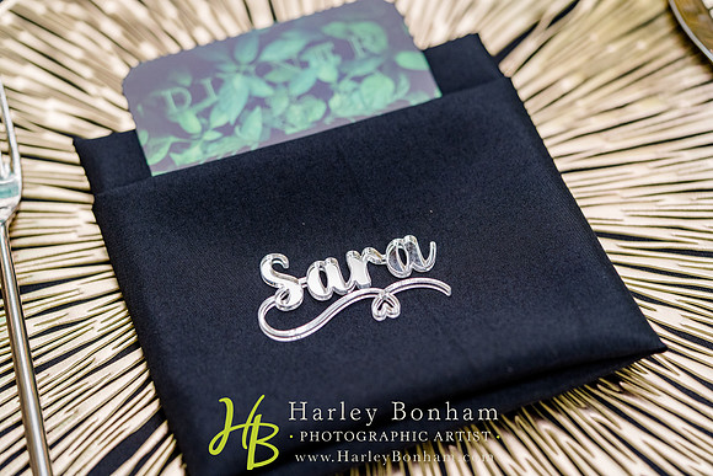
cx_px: 356
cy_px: 238
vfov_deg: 15.2
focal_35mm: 90
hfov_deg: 22.6
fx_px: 1783
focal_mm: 90
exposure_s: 1/160
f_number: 2.8
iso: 1600
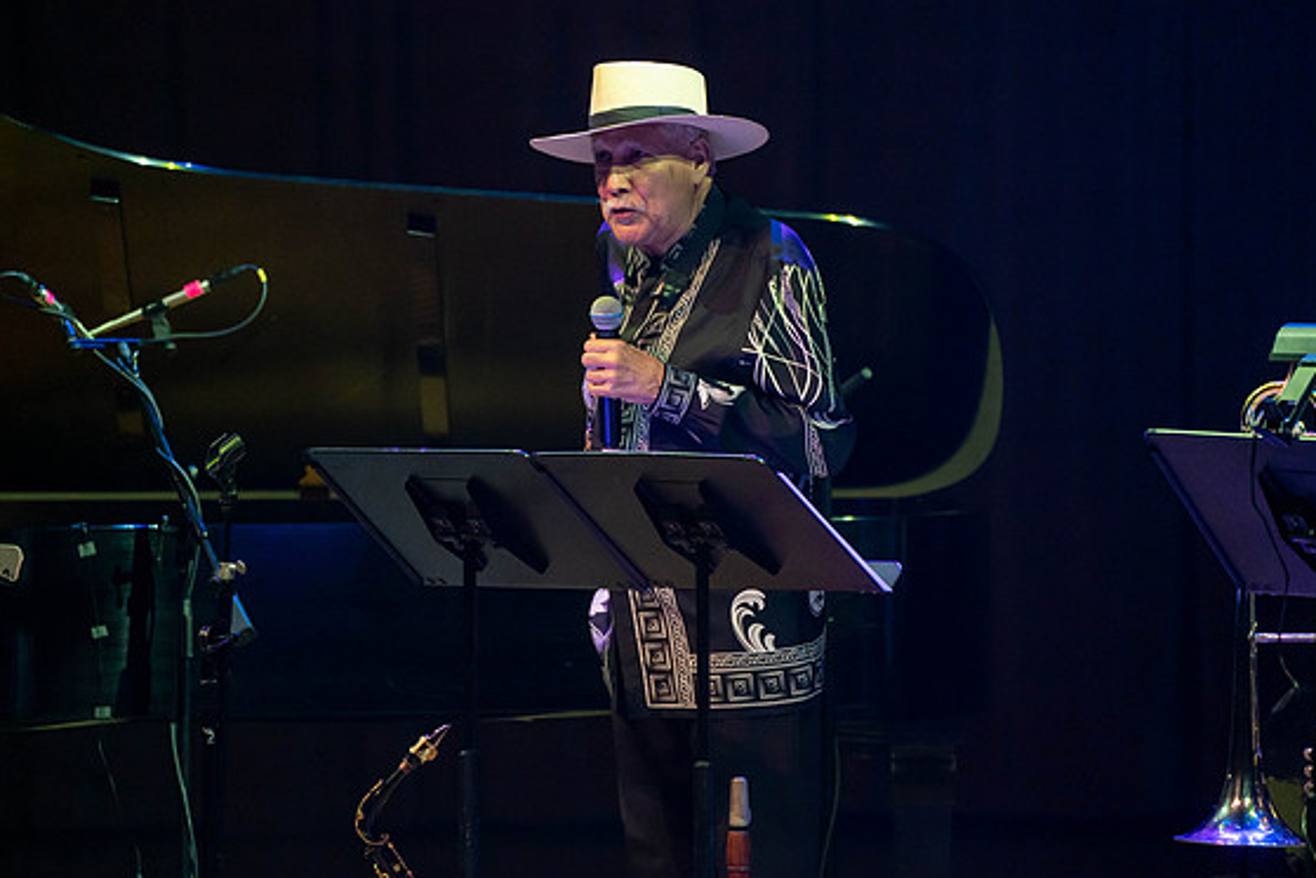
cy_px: 432
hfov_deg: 5.0
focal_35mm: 415
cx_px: 673
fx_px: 15174
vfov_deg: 3.3
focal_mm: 400
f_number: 5.6
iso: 3200
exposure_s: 1/250
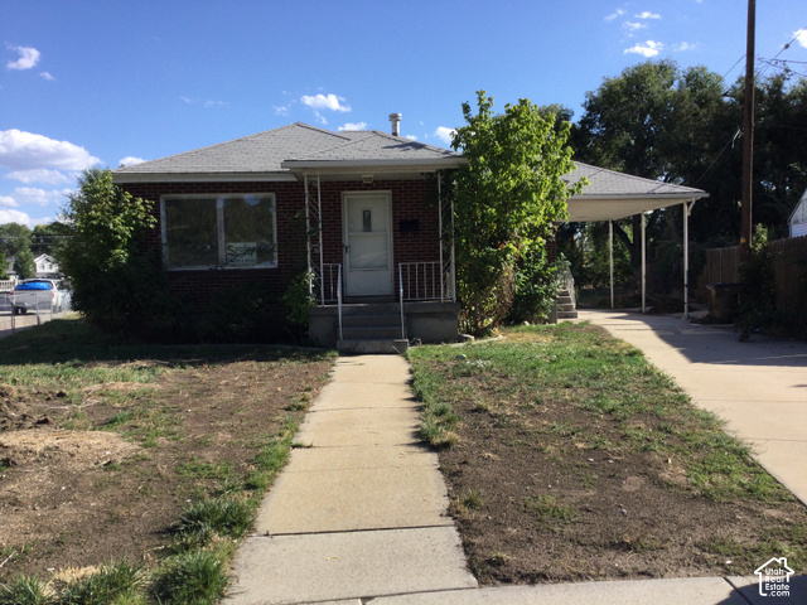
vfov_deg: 45.4
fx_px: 723
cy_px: 302
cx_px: 404
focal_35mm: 31
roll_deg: +0.4
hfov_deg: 58.4
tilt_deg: -0.5
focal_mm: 3.3
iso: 25
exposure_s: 1/831
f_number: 2.4
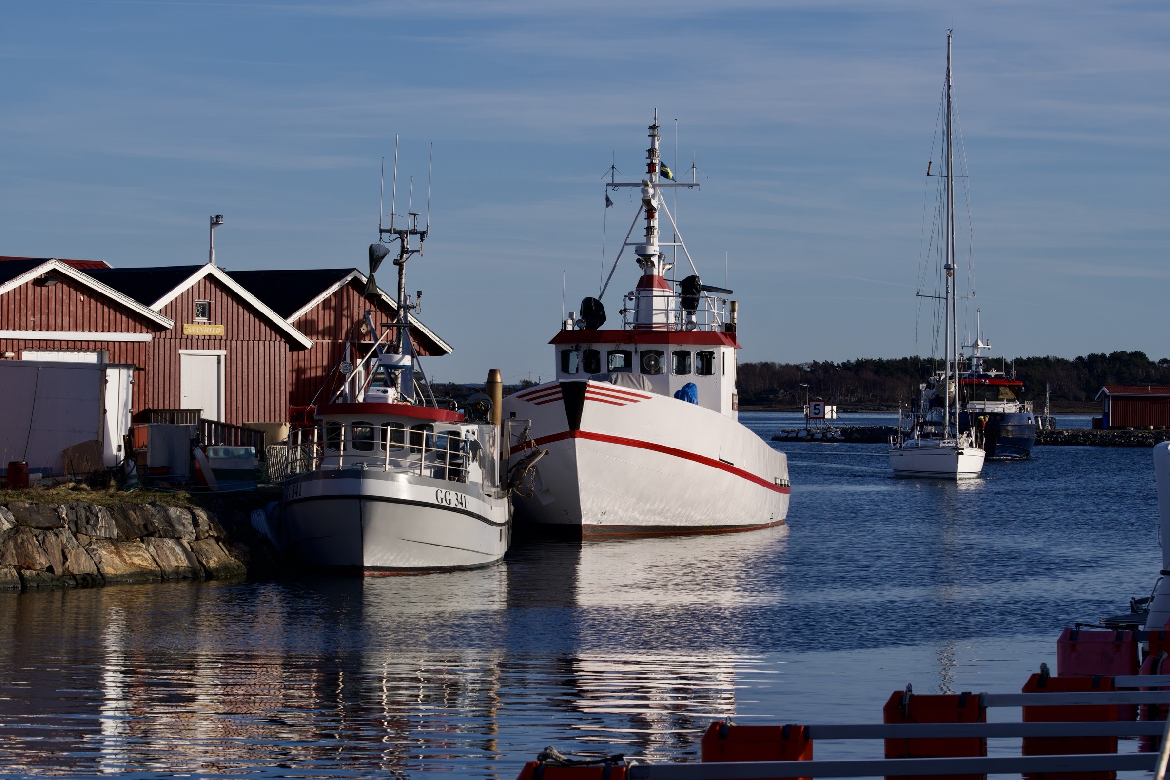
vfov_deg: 10.4
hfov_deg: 15.5
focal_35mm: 132
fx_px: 4290
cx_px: 585
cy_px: 390
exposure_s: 1/400
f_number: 8
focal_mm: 88
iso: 100
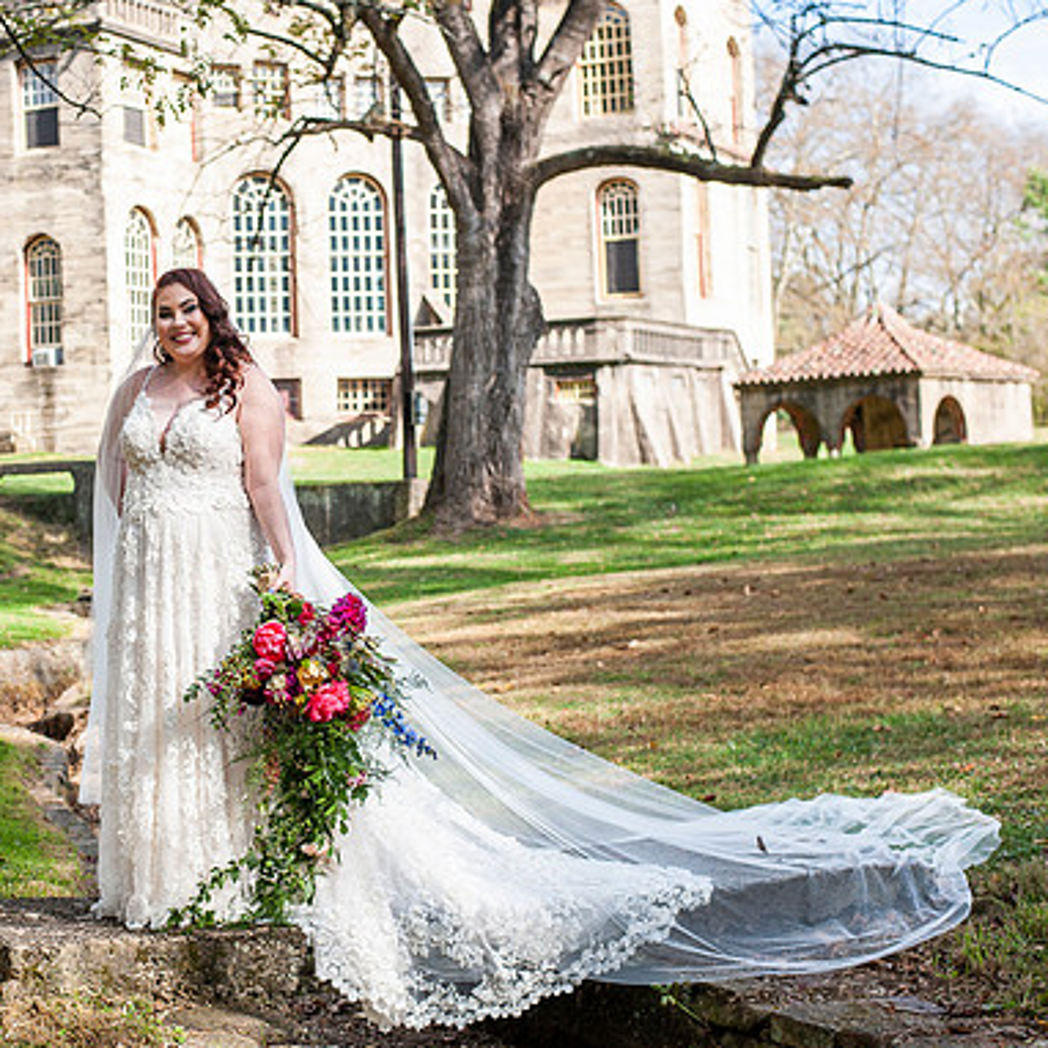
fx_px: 2261
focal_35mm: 66
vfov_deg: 26.1
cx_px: 285
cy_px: 522
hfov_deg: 25.8
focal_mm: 50
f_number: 4
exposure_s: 1/1250
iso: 400
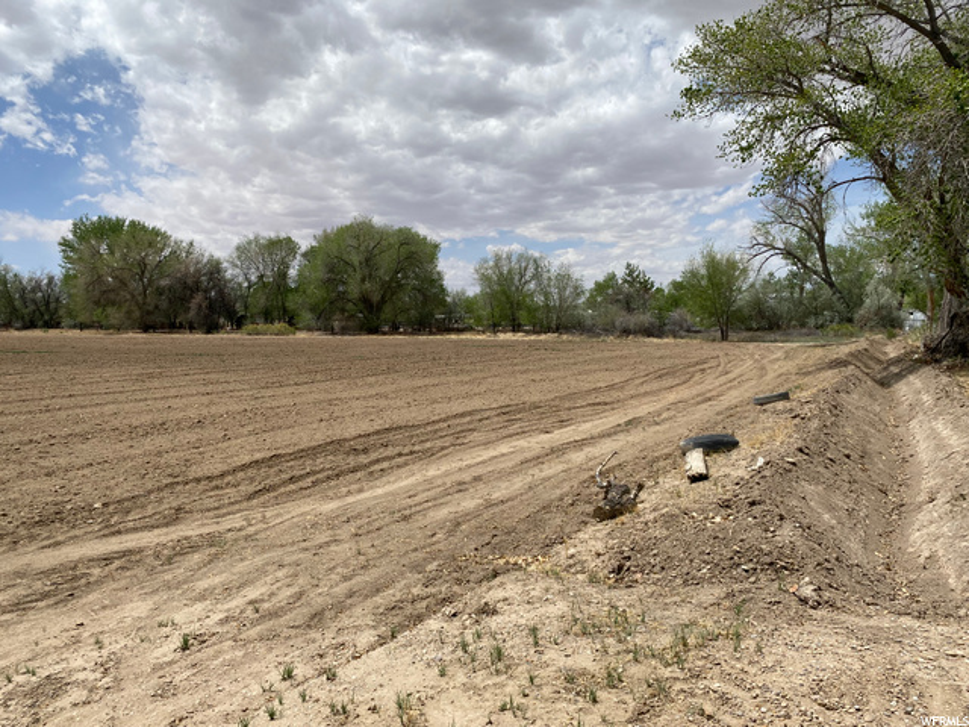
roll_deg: -1.0
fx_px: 728
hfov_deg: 67.3
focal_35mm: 26
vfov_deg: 53.1
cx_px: 484
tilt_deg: -4.1
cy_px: 364
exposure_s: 1/5025
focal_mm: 4.25
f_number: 1.8
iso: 32
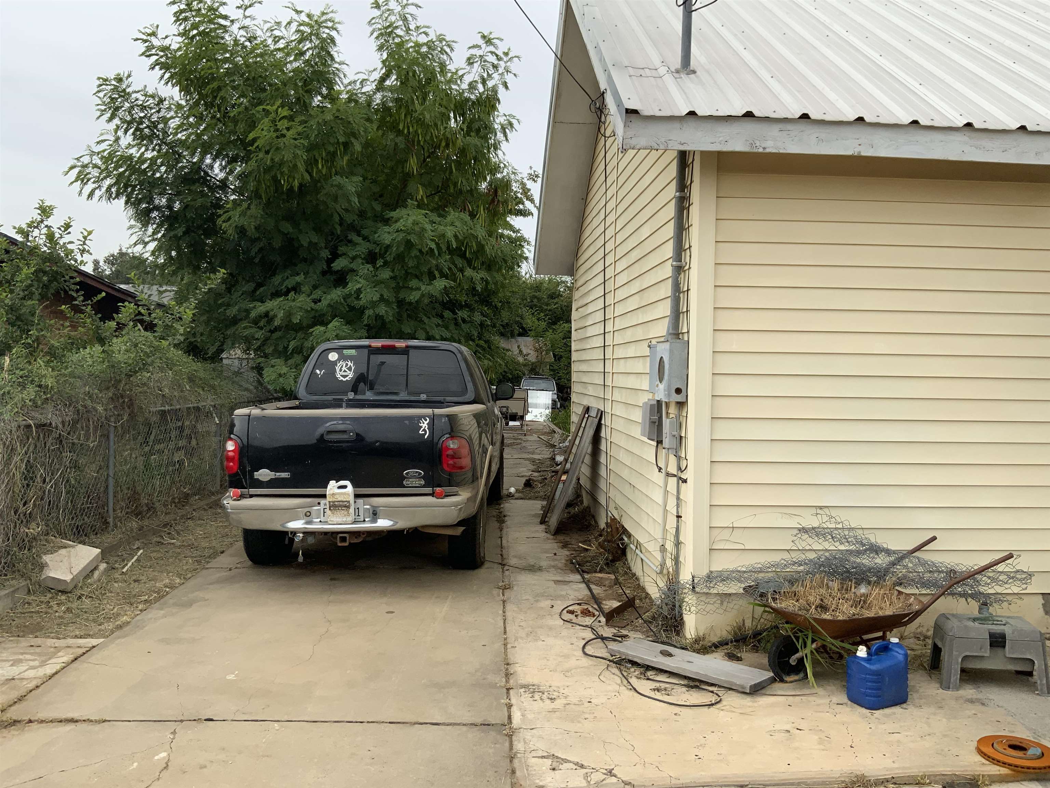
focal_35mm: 29
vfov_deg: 48.2
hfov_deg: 61.7
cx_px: 525
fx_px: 880
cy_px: 394
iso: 16
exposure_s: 1/1279
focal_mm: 3
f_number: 1.8
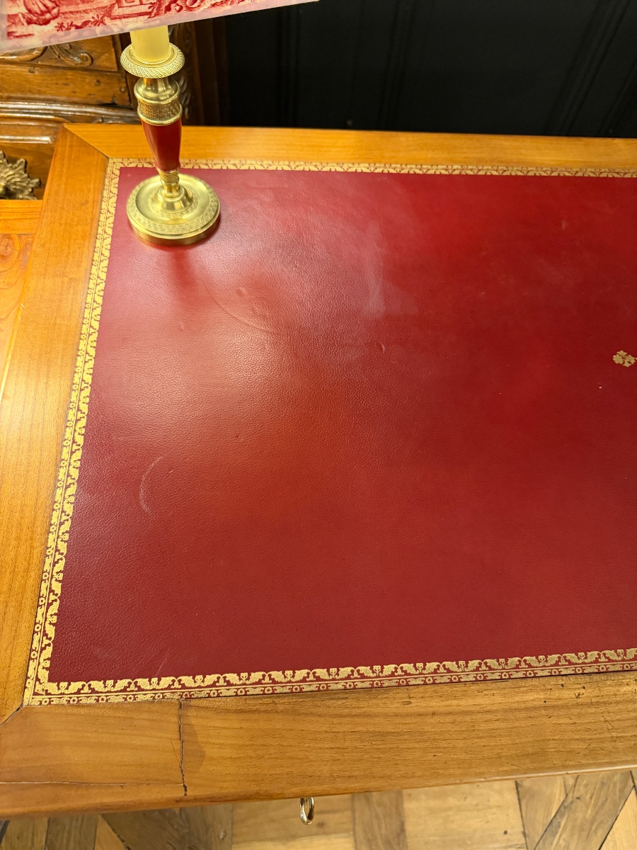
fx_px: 589
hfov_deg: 56.8
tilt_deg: -59.3
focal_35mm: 24
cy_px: 425
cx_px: 318
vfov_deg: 71.6
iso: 640
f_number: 1.78
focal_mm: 6.76
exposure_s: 1/33
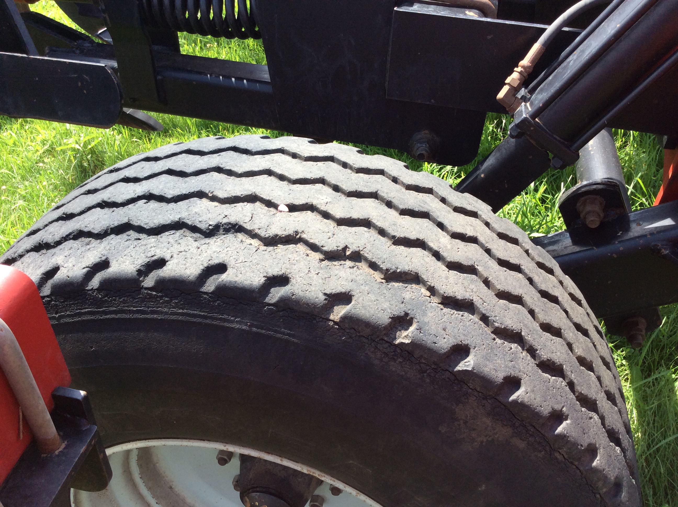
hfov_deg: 56.9
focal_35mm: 32
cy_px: 254
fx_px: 626
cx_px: 339
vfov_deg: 44.1
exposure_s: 1/430
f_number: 2.4
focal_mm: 3.3
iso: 32
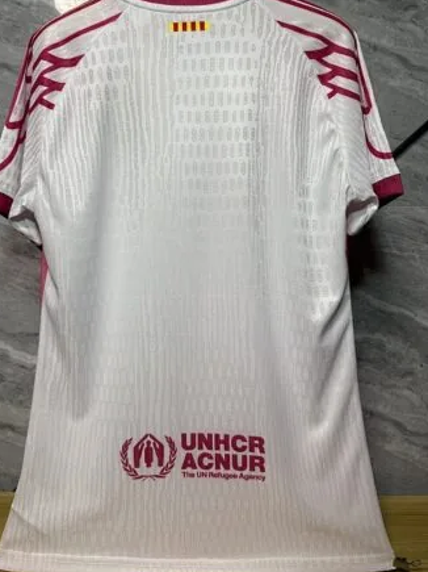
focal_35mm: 28
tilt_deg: -1.4
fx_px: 462
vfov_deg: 63.4
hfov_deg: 49.6
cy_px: 265
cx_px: 189
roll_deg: +0.2
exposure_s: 1/121
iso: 100
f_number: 1.78
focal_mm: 6.76
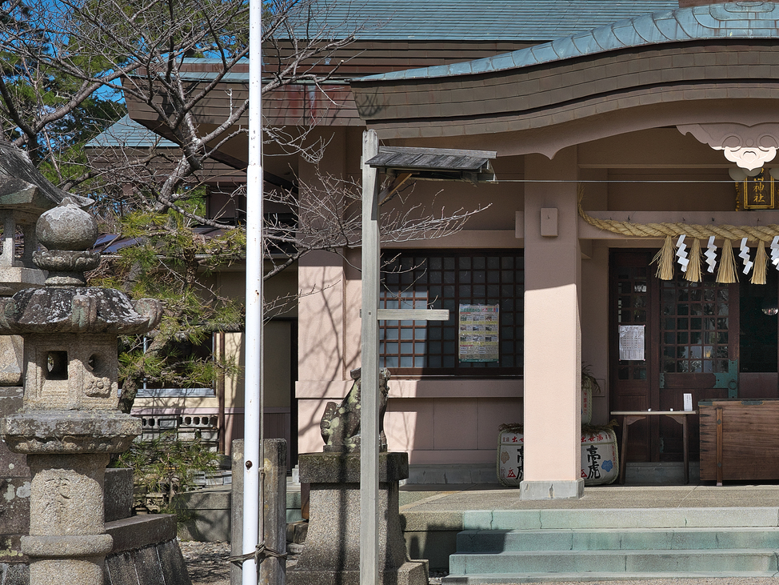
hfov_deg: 25.1
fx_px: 1688
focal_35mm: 75
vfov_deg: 19.6
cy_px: 229
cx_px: 717
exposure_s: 1/400
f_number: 10
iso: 125
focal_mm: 38
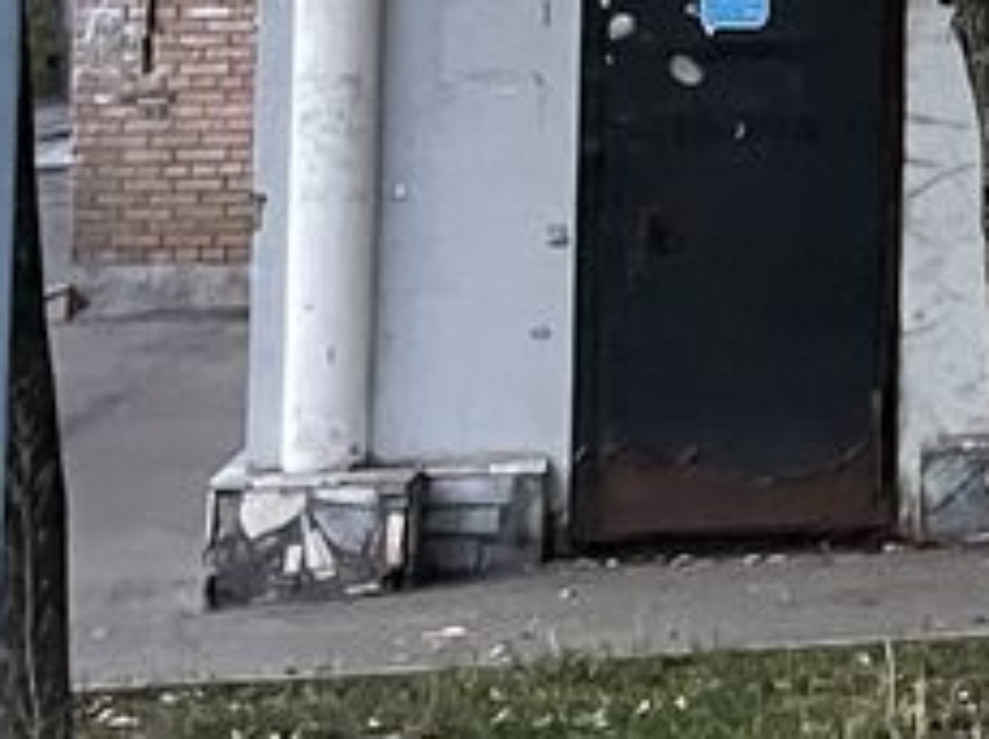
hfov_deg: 11.4
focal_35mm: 145
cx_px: 2348
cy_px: -245
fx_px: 4138
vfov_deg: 10.0
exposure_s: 1/40
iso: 500
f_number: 1.6
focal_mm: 4.2
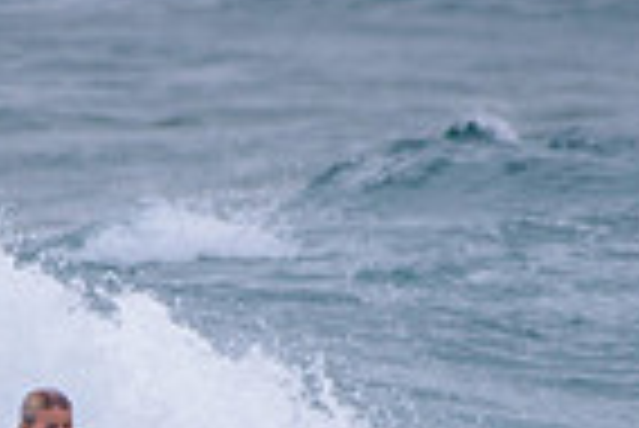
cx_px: 187
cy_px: 540
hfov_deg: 0.8
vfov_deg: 0.6
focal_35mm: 2505
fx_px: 44508
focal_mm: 500
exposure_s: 1/2000
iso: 220
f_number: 5.6
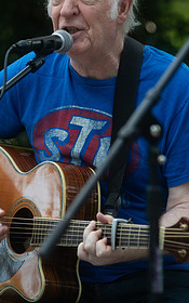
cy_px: 102
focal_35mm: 262
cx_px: 91
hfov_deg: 5.0
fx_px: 2159
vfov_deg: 8.0
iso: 250
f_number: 5
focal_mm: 160
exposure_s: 1/250
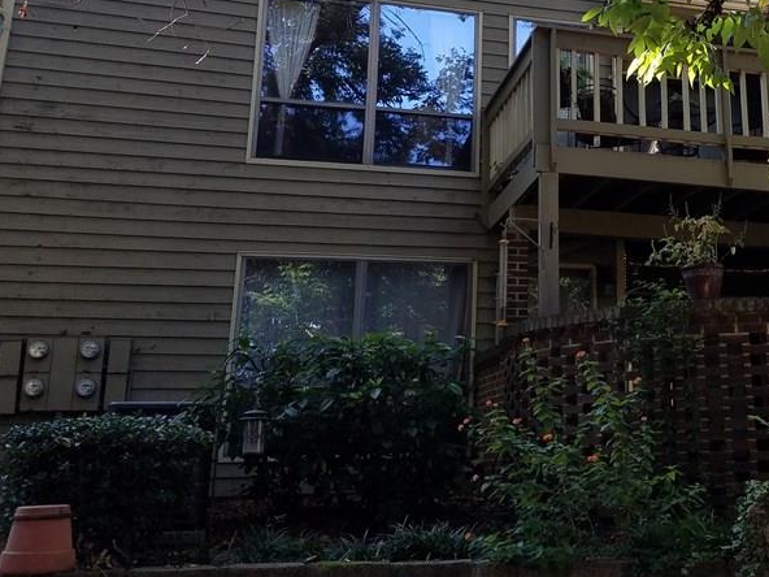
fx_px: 1000
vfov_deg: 31.3
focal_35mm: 45
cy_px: 110
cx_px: 631
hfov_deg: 40.1
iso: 50
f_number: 1.7
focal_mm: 4.2
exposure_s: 1/224
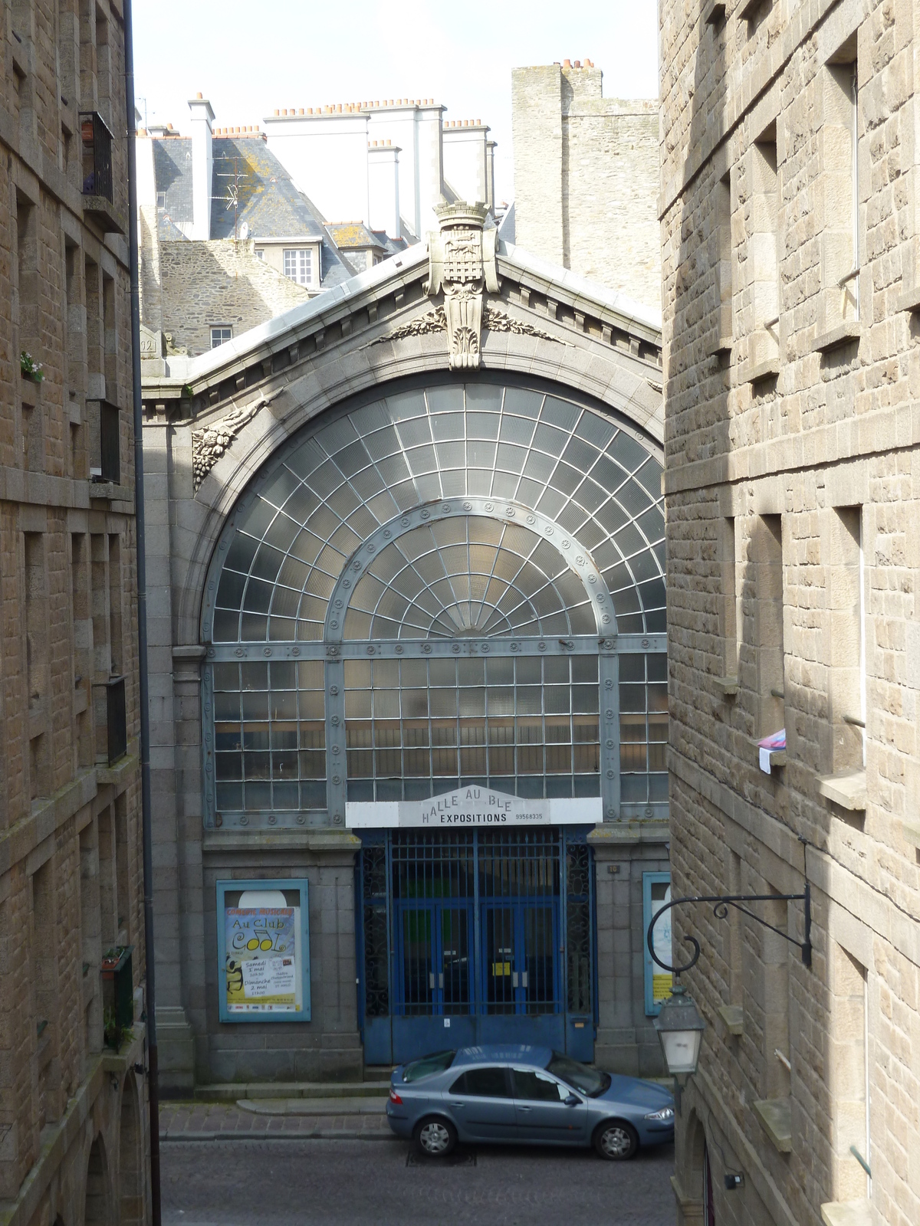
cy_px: 613
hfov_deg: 21.9
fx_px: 2374
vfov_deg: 29.0
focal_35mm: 67
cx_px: 460
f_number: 4.1
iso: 80
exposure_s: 1/160
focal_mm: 11
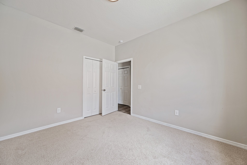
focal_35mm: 14
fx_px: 96
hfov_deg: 104.3
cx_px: 124
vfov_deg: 81.2
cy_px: 82
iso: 100
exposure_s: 1/1.25
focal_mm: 14
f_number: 7.1
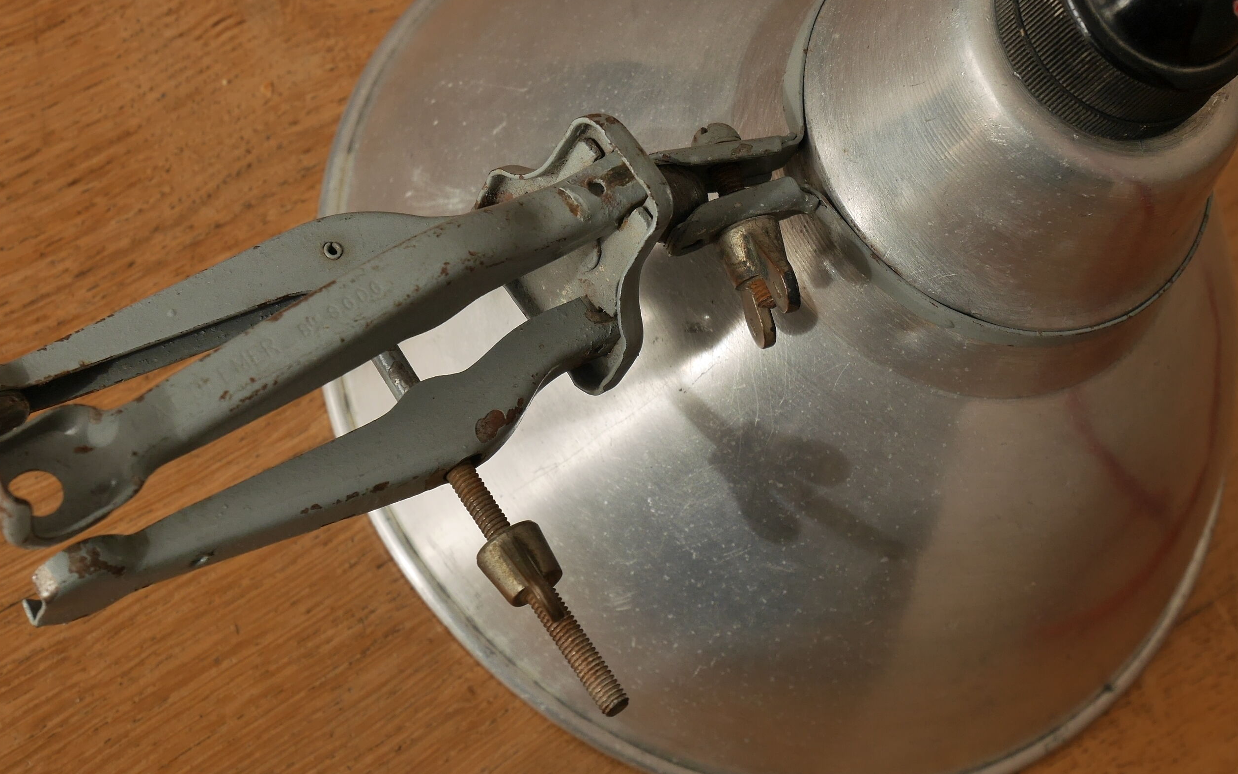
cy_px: 302
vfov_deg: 15.0
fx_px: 2935
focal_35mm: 87
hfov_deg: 23.8
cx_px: 606
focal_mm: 32
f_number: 5.6
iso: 200
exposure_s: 1/80
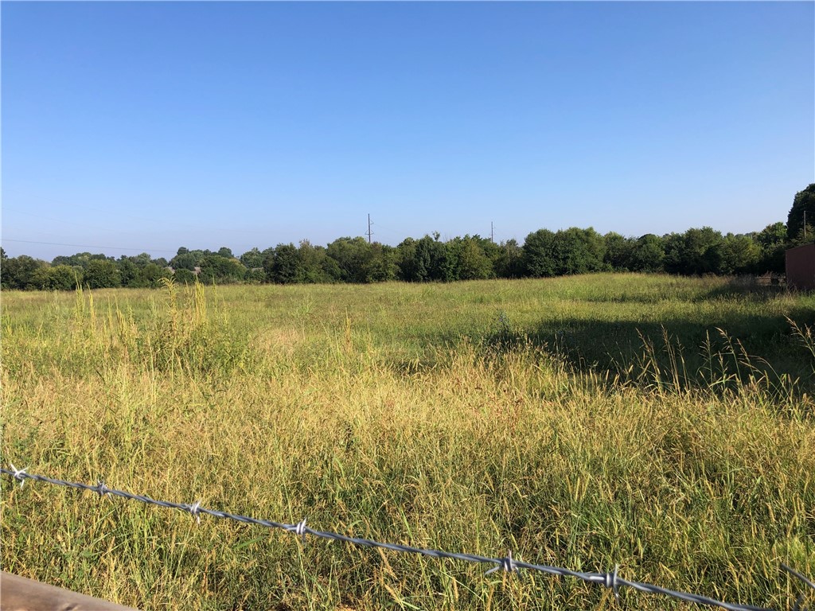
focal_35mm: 28
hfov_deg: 63.4
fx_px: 659
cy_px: 306
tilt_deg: -4.1
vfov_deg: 49.7
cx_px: 408
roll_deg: +2.6
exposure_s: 1/1869
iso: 20
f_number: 1.8
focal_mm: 3.99
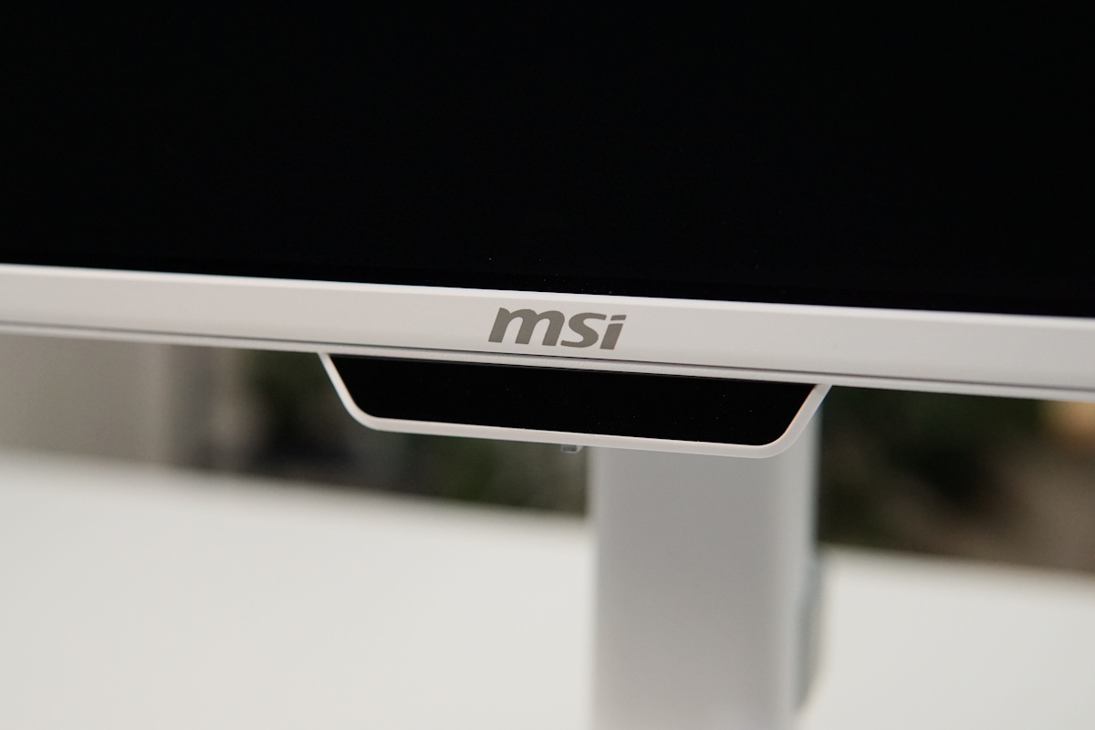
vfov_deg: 29.9
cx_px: 548
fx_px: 1369
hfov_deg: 43.6
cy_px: 365
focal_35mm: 45
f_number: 3.2
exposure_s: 1/320
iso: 1250
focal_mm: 30
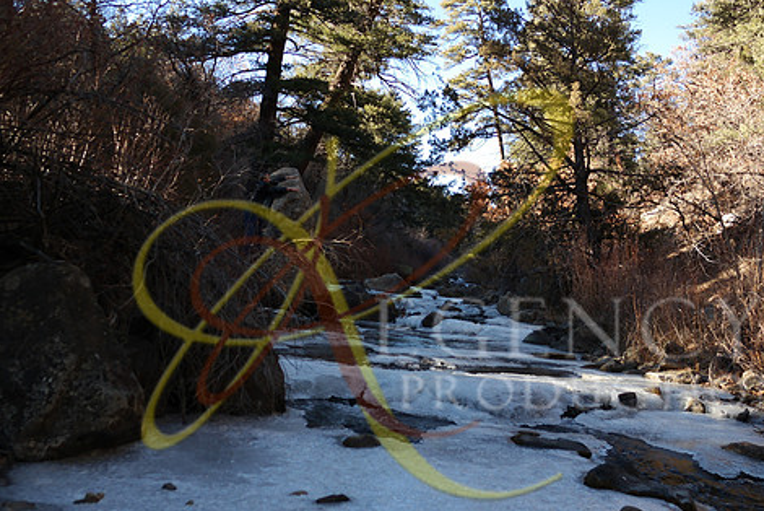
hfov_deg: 51.6
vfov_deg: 35.9
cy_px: 294
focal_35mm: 37
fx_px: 786
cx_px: 445
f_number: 4
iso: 100
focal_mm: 20
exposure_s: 1/100
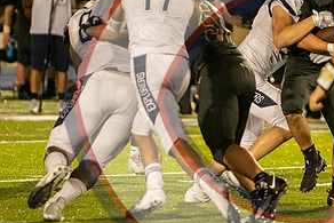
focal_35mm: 596
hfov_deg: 3.5
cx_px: 312
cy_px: 101
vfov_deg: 2.3
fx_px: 5532
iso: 7200
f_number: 2.8
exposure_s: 1/1250
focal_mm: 200
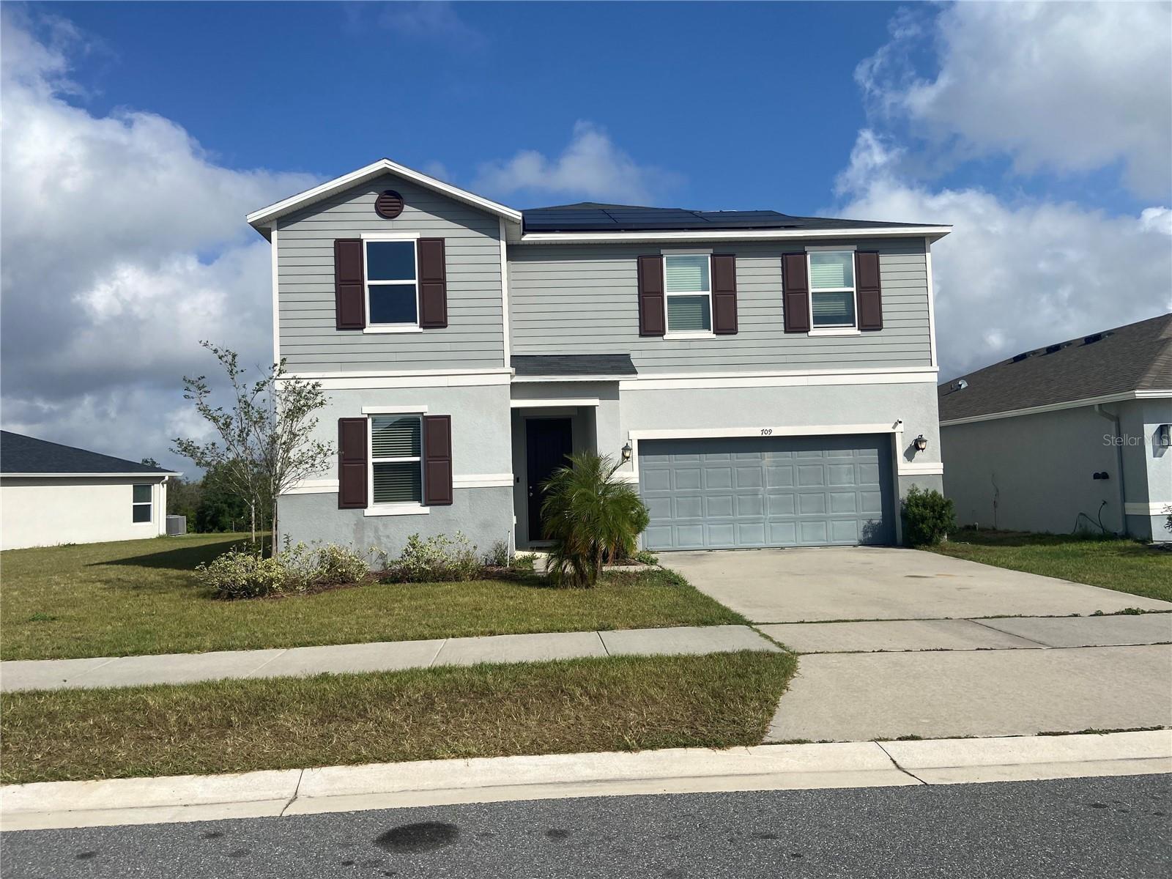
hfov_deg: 67.3
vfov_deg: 53.1
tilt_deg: +3.0
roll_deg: +1.9
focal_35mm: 26
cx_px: 586
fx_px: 880
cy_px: 440
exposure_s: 1/5747
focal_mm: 4.25
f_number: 1.8
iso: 32
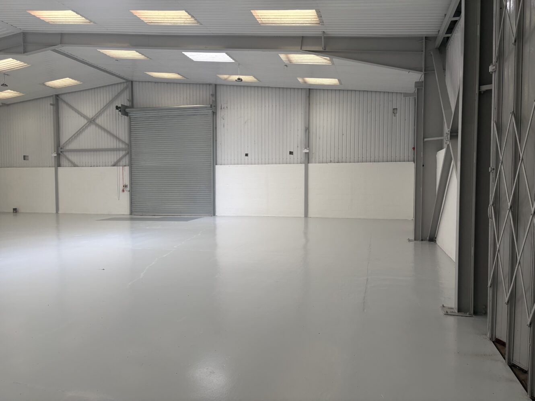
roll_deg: +1.6
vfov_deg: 53.1
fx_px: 402
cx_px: 268
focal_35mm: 26
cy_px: 200
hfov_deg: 67.3
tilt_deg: -1.8
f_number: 1.6
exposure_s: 1/189
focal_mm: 5.96
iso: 64
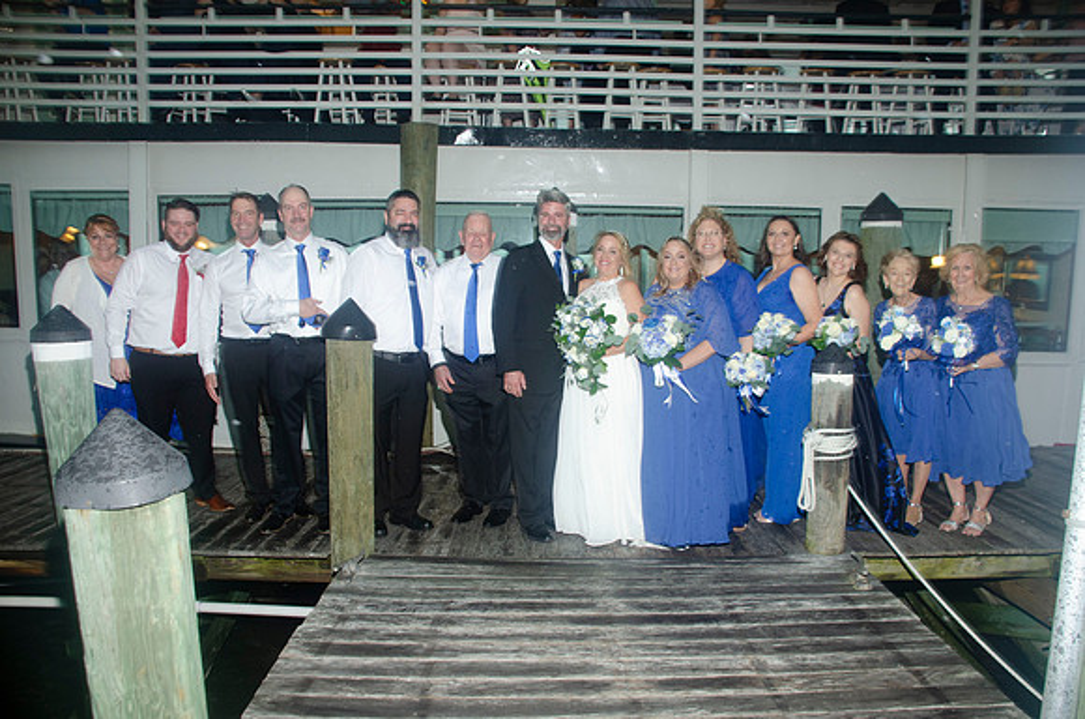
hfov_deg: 67.5
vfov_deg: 47.7
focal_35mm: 27
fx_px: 812
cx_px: 542
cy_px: 360
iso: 400
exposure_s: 1/30
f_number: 5
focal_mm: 18
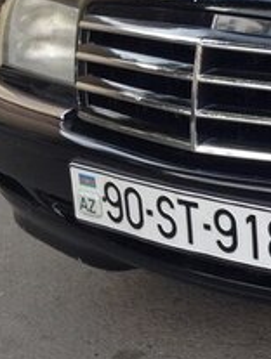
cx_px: 457
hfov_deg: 13.0
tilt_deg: -14.2
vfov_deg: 18.6
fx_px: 1093
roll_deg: +0.5
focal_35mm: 105
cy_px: 103
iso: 50
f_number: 2.4
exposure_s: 1/169
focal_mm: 4.12
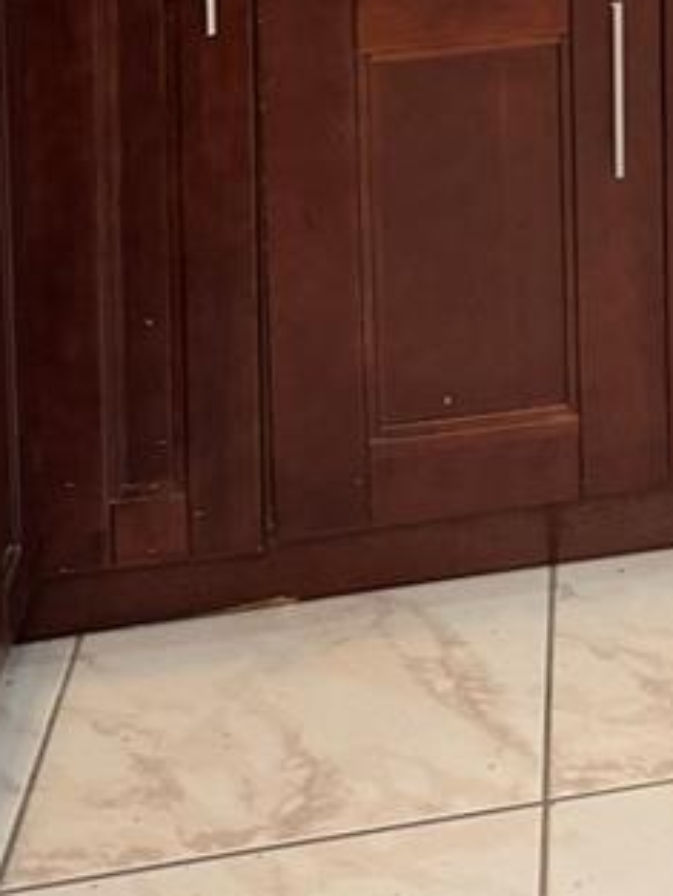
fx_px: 2383
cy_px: -710
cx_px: 1226
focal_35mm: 92
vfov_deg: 17.4
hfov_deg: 14.2
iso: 200
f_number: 1.78
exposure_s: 1/60
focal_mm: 6.76
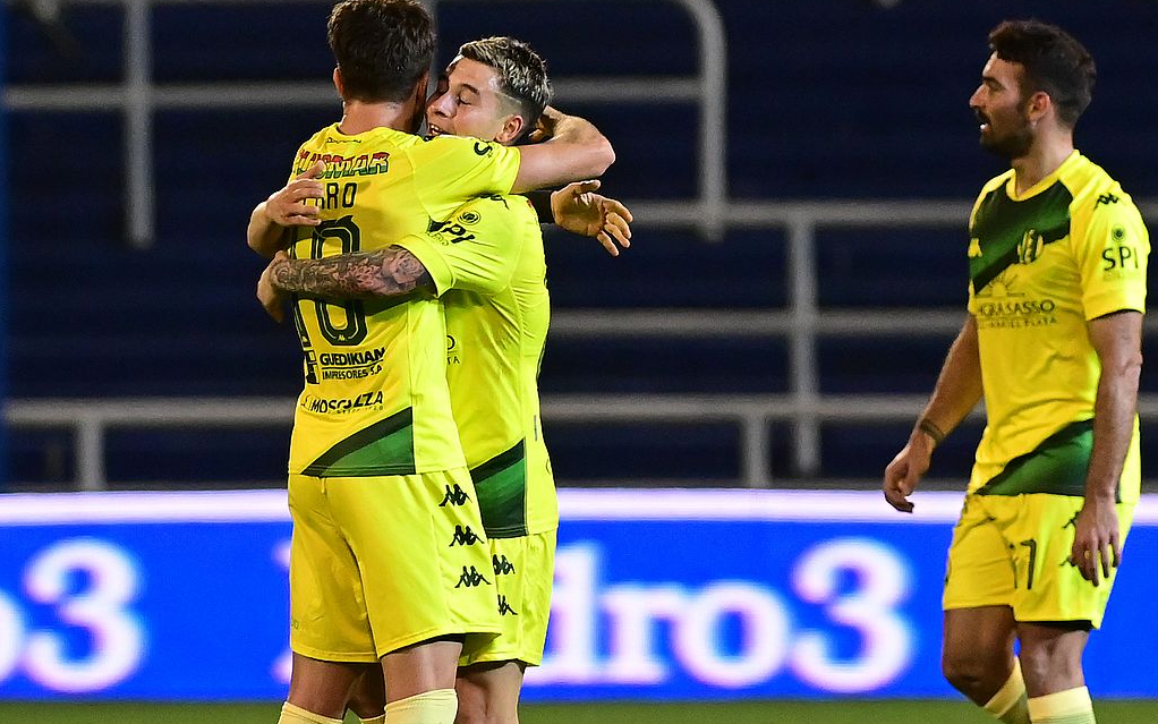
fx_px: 9658
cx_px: 579
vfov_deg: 4.3
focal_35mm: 306
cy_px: 372
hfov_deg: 6.9
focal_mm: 300
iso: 5000
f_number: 4
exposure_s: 1/1000
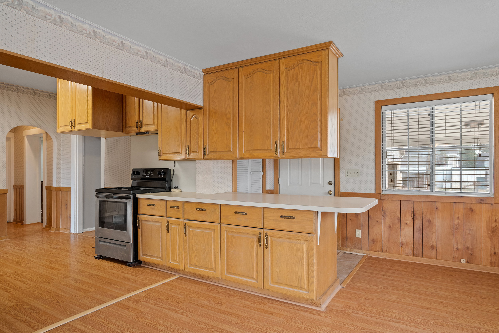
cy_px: 166
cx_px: 250
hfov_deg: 82.5
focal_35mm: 20
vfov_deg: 60.7
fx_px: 284
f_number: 8
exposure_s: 1/6
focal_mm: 20.5
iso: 500
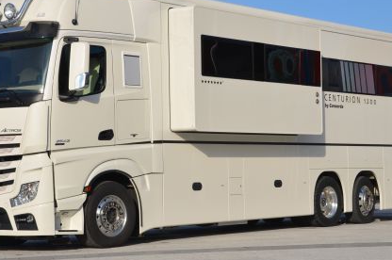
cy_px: 127
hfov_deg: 25.2
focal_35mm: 81
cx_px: 204
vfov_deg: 16.8
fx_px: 878
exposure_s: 1/320
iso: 100
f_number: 9
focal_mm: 35
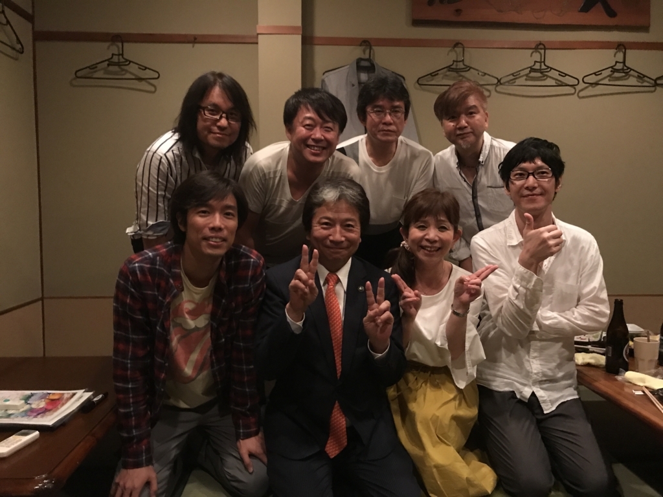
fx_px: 536
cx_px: 332
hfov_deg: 63.4
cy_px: 248
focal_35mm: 28
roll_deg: +0.4
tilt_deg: -5.5
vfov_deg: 49.7
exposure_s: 1/5
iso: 100
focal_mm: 3.99
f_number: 1.8
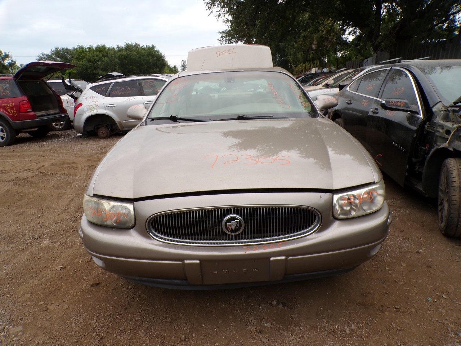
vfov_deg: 56.8
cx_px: 230
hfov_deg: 71.6
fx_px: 320
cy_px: 173
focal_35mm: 24
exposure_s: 1/300
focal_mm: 4.3
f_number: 4.4
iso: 100
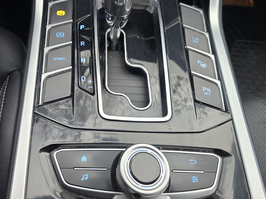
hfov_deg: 51.0
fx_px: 277
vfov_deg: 38.9
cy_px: 58
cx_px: 104
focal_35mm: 36
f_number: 1.7
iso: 250
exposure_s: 1/120
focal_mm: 6.3
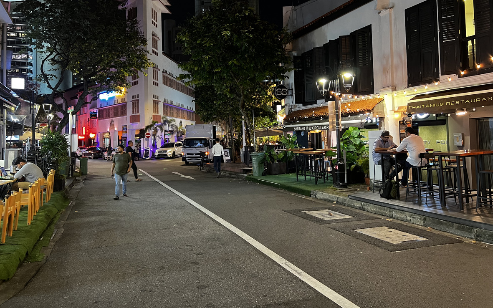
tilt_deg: +2.5
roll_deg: +1.5
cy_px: 123
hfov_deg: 66.5
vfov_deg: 44.3
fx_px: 376
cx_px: 244
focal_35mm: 28
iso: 400
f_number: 1.5
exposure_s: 1/33
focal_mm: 5.7
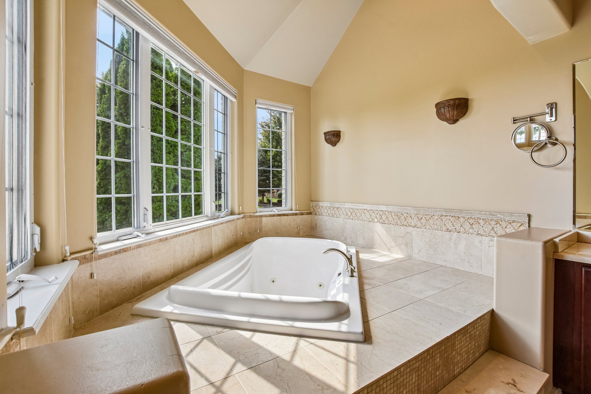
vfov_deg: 77.3
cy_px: 197
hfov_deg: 100.4
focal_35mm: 15
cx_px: 296
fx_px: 246
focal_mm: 10
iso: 400
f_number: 8
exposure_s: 1/800
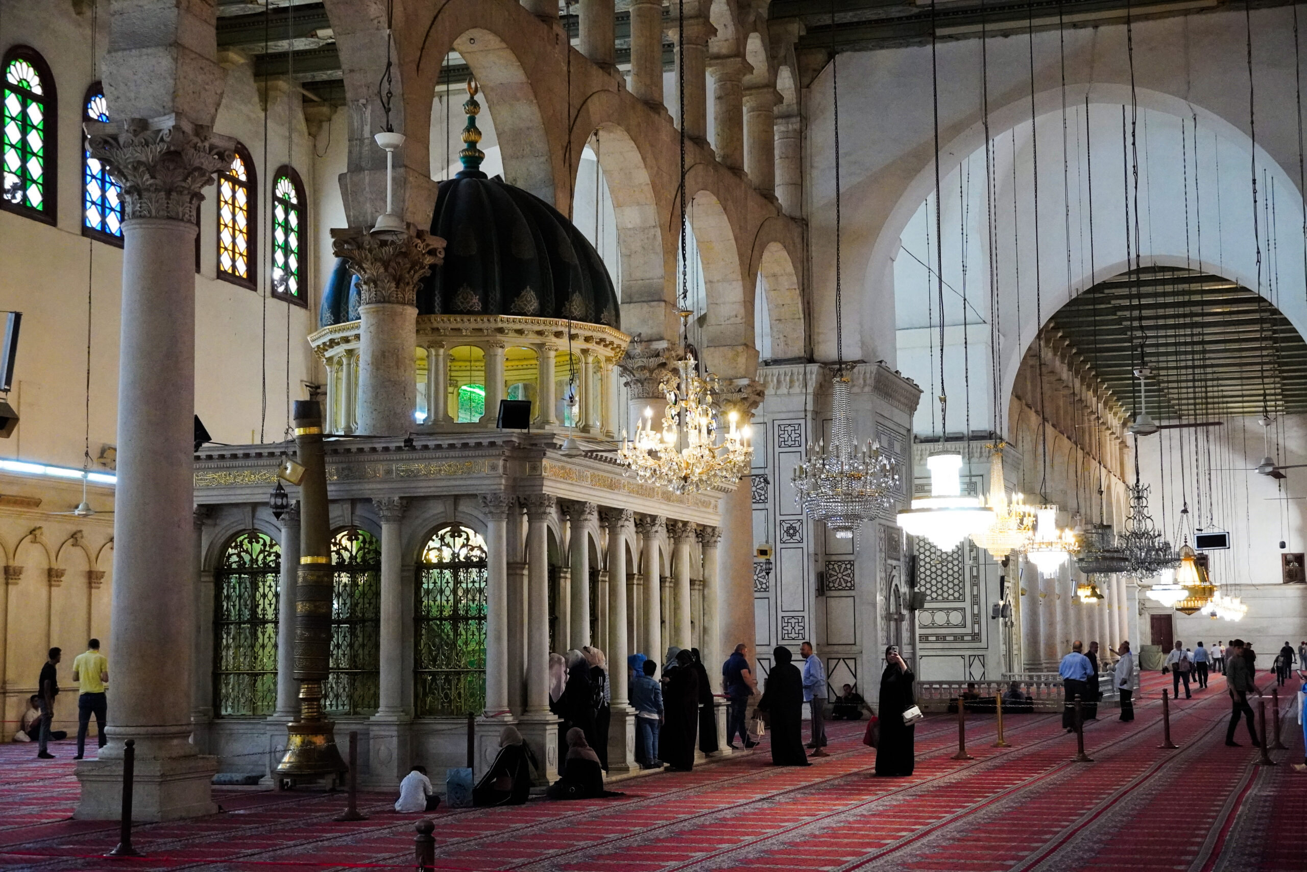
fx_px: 1906
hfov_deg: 37.8
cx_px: 654
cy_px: 436
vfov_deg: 25.8
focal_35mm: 52
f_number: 4.5
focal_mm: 35
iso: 6400
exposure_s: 1/125
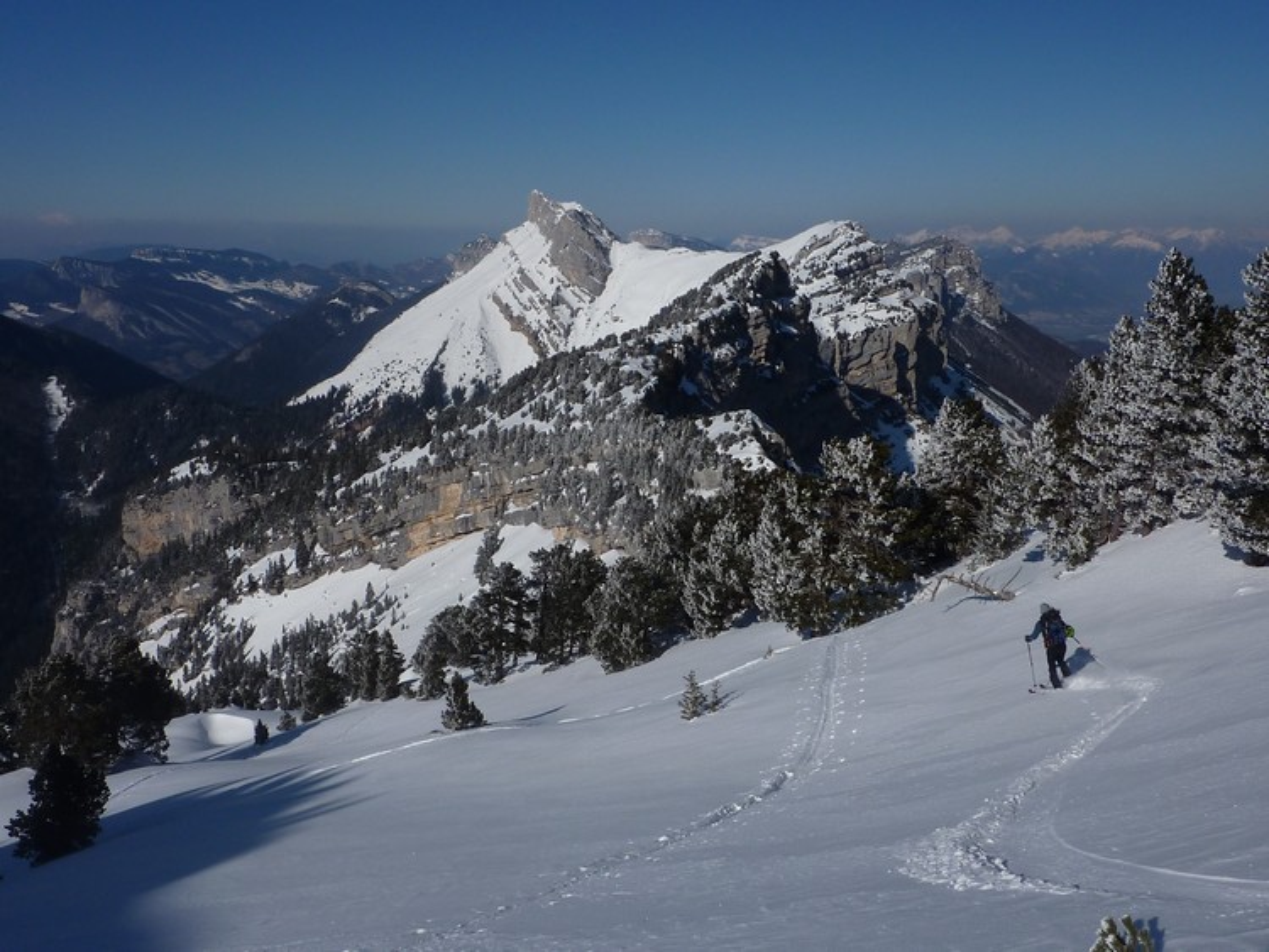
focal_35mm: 34
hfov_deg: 53.9
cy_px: 476
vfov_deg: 41.8
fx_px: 1247
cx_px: 634
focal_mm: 4.7
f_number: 6.3
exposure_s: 1/1000
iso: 80
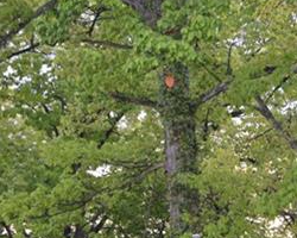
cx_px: 360
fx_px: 1820
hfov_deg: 9.2
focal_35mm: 207
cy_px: 249
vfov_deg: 7.4
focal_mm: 36
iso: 400
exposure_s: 1/60
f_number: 5
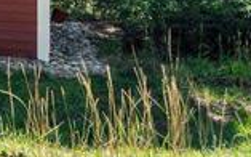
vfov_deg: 10.4
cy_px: -100
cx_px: -478
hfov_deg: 11.4
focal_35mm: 120
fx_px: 821
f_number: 8
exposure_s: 1/1000
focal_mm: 18
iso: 640
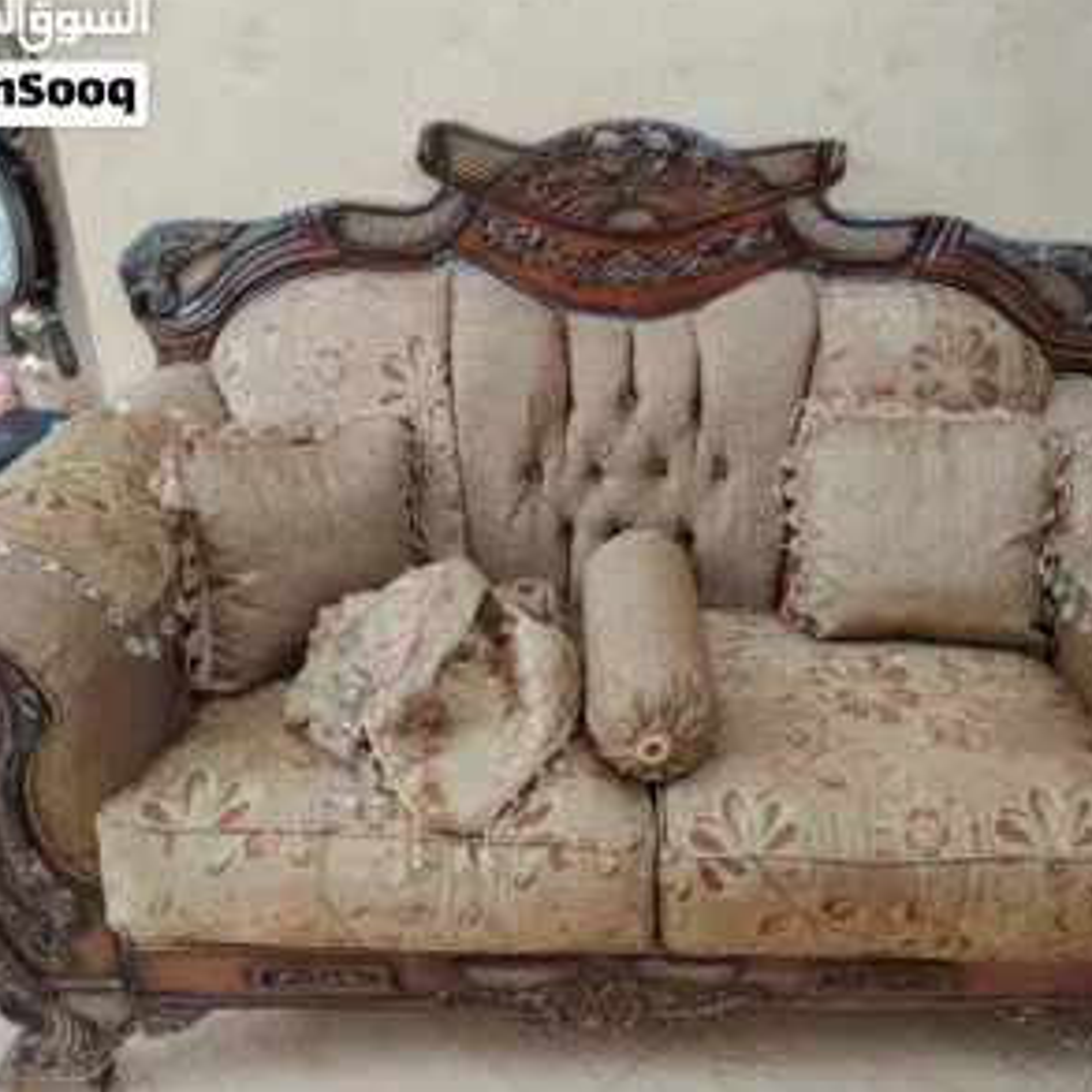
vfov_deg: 55.6
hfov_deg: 55.5
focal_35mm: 29
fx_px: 1035
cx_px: 607
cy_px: 537
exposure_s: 1/25
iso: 2150
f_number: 1.75
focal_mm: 5.25
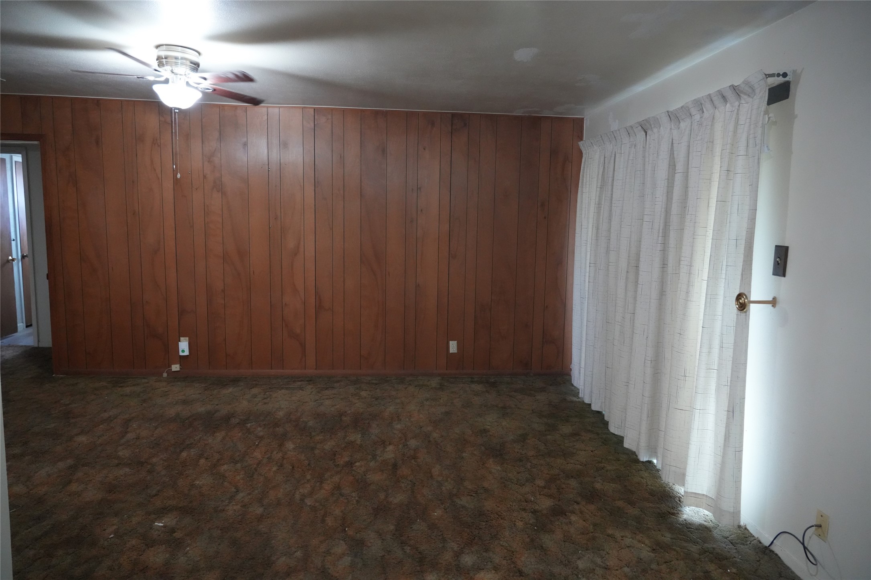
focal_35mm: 24
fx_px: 580
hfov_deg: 73.8
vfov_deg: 53.1
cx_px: 436
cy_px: 290
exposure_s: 1/160
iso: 8000
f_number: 4
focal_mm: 24
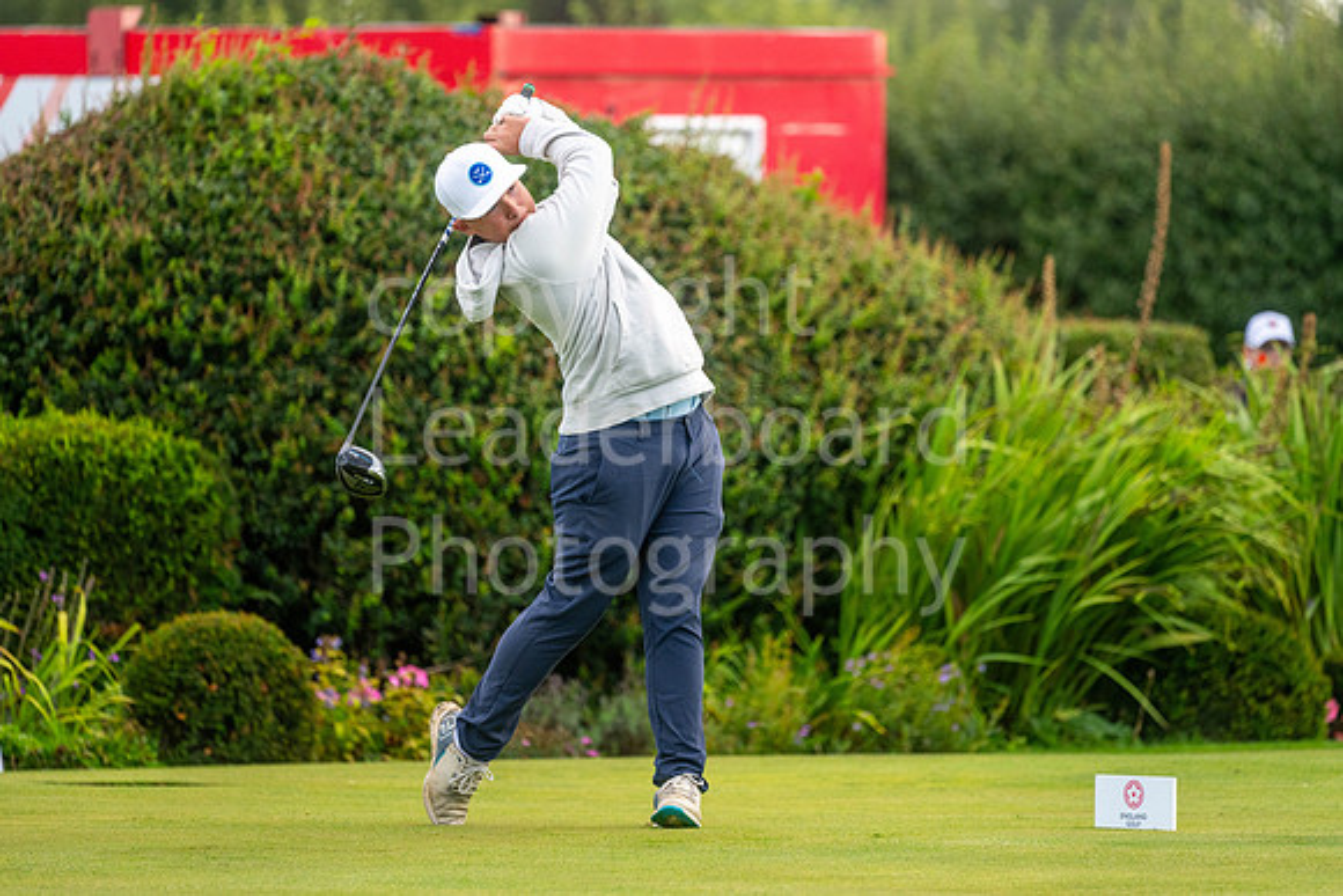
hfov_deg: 6.9
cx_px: 672
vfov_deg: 4.6
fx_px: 11194
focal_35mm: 300
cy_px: 448
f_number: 4
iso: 800
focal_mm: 300
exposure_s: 1/1000
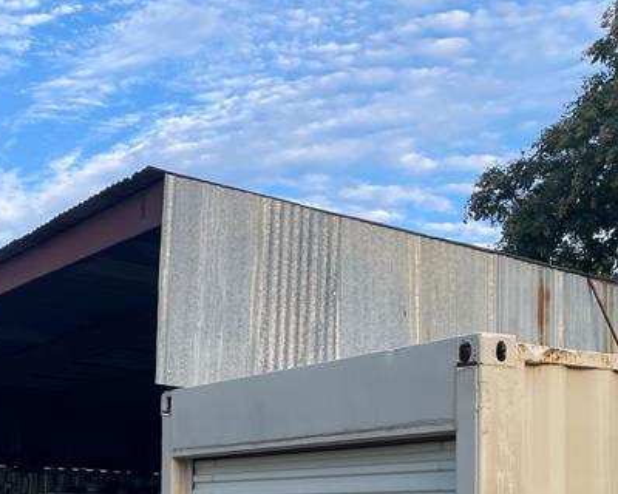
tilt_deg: +1.6
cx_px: 199
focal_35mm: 65
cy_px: 494
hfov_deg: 28.9
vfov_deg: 22.6
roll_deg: -0.1
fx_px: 1189
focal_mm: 4.2
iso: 32
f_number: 1.6
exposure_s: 1/602
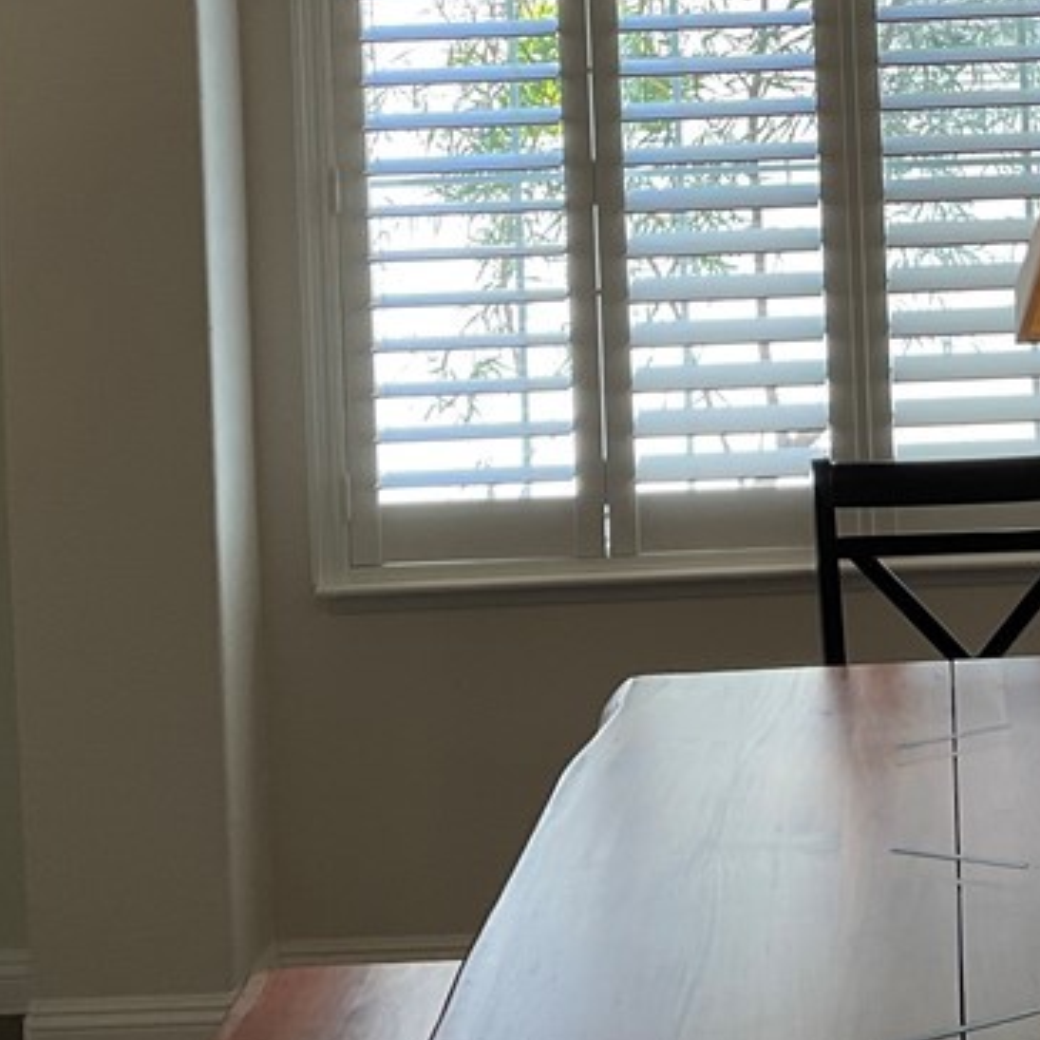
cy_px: 11
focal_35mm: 72
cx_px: 974
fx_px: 2447
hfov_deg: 23.2
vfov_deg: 23.1
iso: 32
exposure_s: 1/120
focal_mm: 3
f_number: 1.8
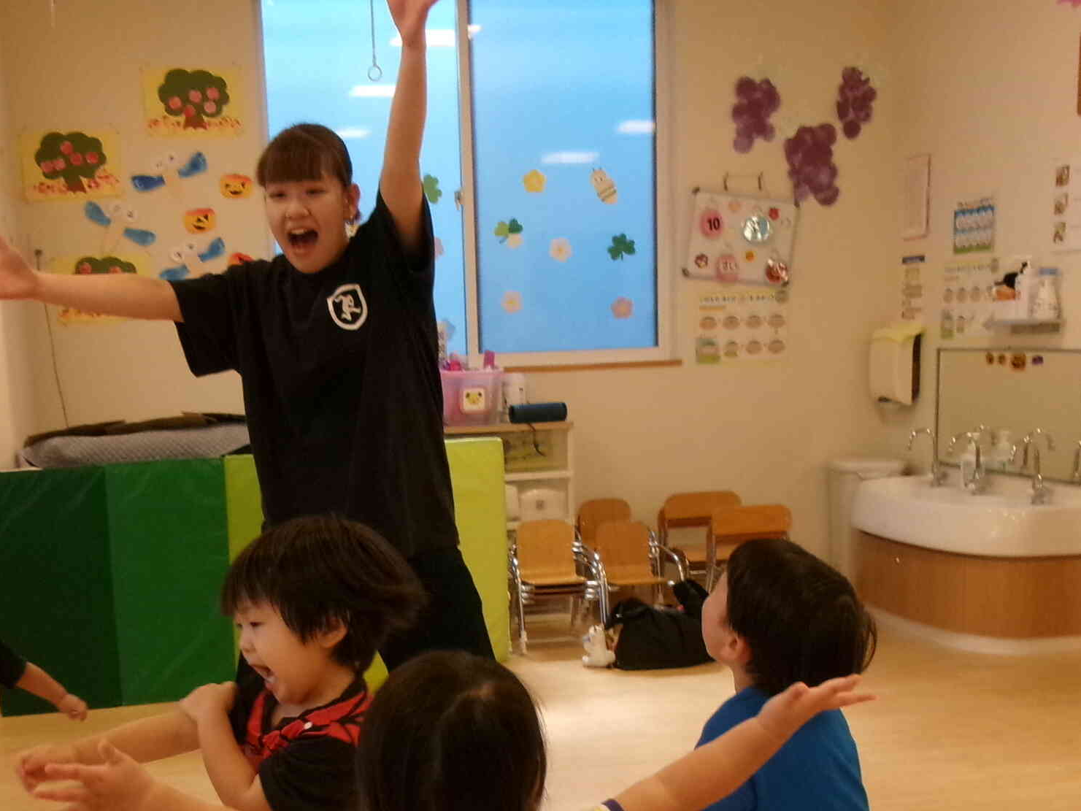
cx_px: 407
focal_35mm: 49
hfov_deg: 38.7
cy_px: 639
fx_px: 1530
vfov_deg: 29.1
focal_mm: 5.1
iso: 409
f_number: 3.9
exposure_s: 1/125
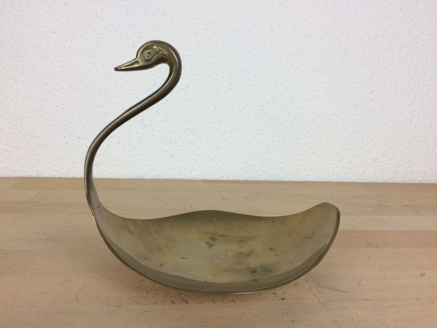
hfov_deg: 61.7
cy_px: 164
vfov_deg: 48.2
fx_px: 366
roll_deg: -1.4
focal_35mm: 29
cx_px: 218
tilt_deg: -9.8
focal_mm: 4.15
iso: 50
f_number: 2.2
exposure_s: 1/100
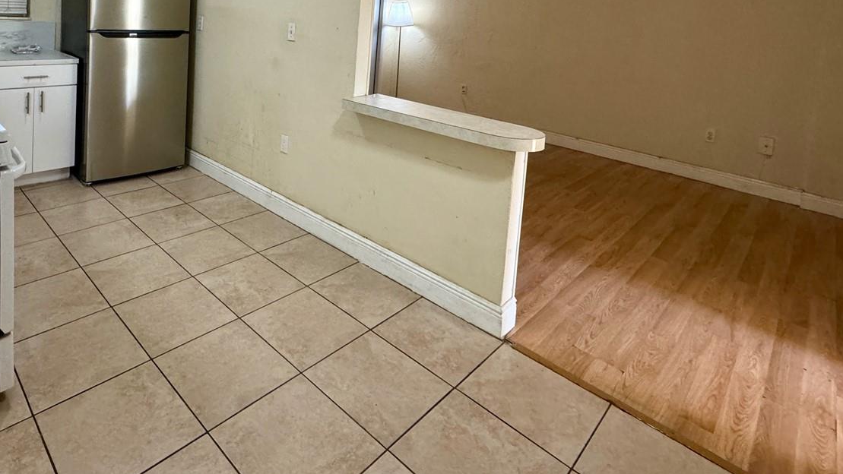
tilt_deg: -3.9
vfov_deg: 46.0
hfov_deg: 79.3
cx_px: 304
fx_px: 492
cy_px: 39
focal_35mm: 22
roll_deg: -3.7
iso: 400
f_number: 2.2
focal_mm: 2.22
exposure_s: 1/60
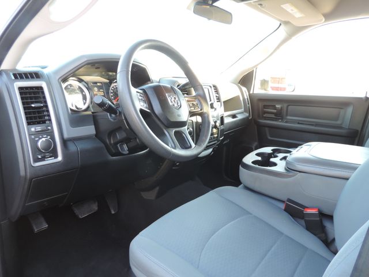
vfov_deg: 56.8
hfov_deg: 71.6
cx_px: 184
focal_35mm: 24
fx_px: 256
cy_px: 138
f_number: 3
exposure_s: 1/30
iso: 220
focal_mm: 4.3
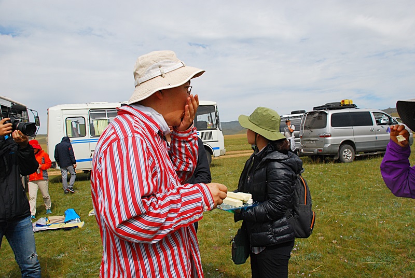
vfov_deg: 43.7
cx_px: 208
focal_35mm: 30
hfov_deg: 61.9
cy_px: 139
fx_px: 346
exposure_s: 1/1600
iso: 400
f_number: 6.3
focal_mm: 20
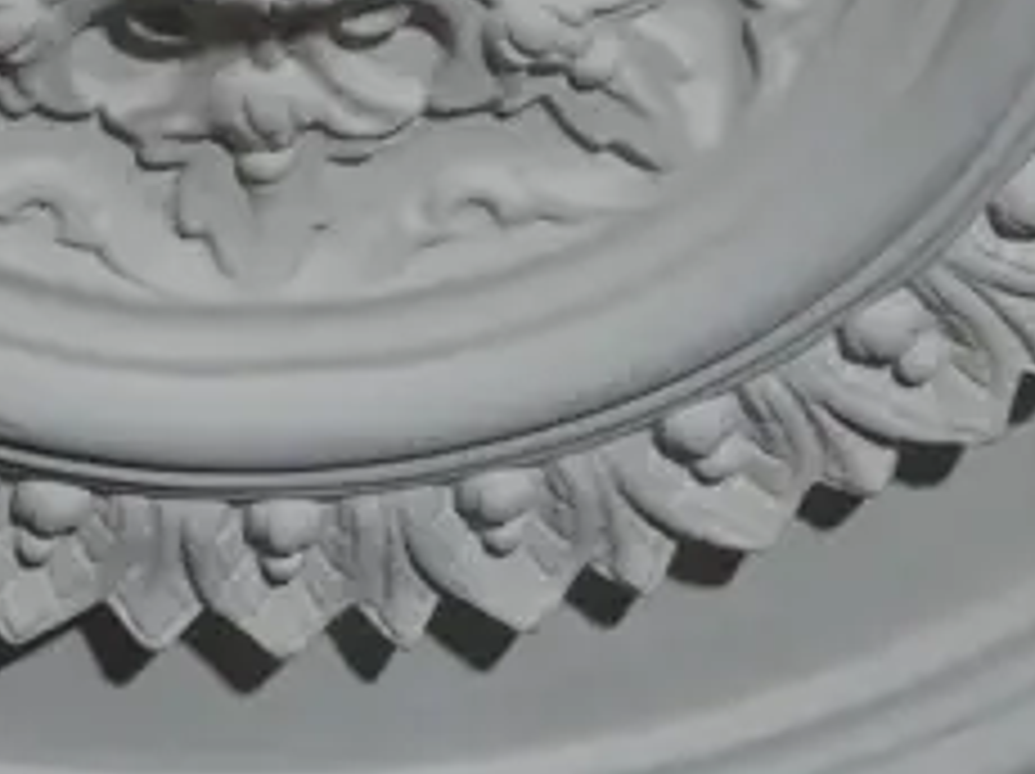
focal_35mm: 223
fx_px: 6661
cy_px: -284
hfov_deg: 8.9
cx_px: 270
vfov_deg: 6.6
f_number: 5.3
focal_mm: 25
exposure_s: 1/80
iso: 200
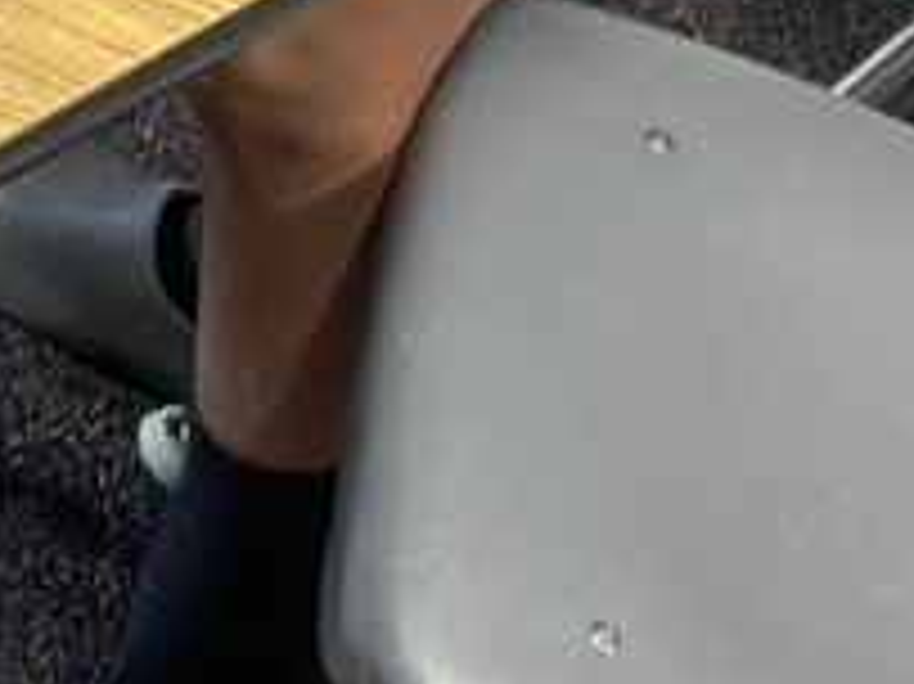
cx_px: -986
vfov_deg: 10.0
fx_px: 3457
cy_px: -927
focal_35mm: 131
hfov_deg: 12.9
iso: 100
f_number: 1.6
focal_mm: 4.2
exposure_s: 1/60
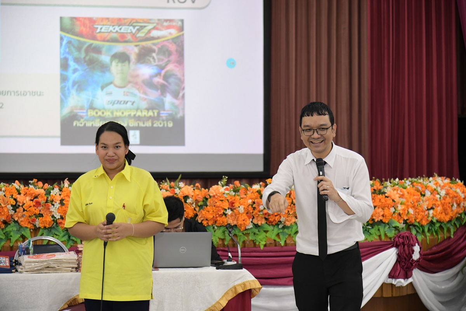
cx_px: 233
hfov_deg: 22.1
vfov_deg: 14.9
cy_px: 156
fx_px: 1191
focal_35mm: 92
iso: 1600
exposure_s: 1/80
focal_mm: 92
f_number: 4.5
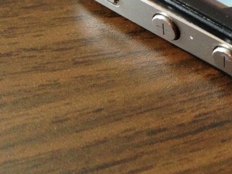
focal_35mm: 85
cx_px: 293
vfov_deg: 16.5
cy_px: -41
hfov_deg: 21.1
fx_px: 569
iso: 250
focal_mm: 4.12
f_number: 2.4
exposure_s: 1/20
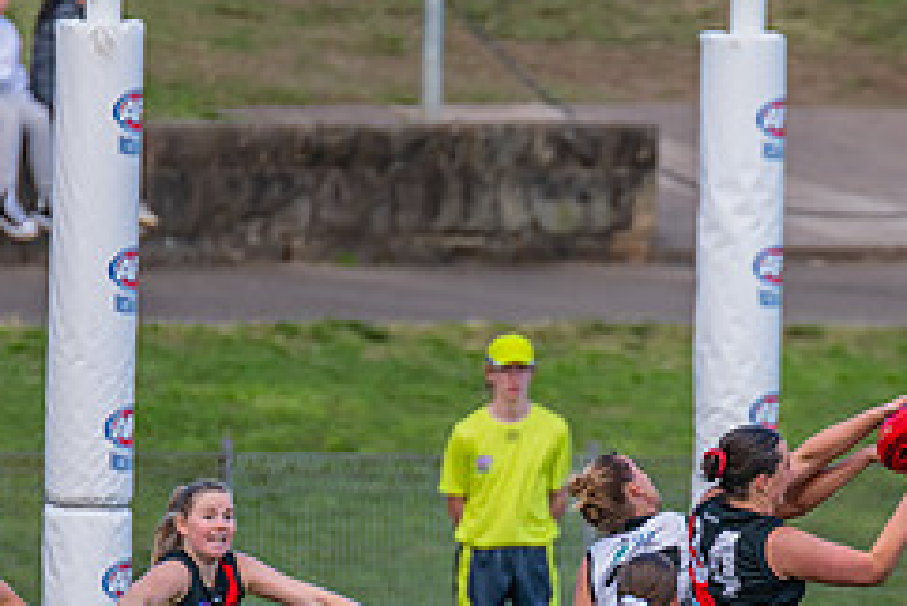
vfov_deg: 1.5
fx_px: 23066
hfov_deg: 2.3
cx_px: 764
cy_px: 642
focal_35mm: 915
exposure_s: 1/1250
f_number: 5
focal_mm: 380
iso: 800
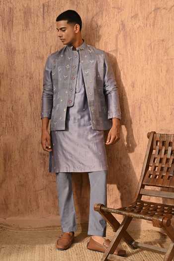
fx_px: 304
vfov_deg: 46.4
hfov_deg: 31.9
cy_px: 130
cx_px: 87
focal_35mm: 42
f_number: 7.1
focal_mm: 42
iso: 250
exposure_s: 1/160
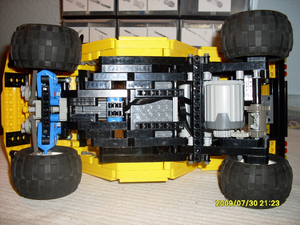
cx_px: 150
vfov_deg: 37.7
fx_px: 329
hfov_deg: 49.0
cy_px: 112
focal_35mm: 38
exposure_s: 1/45
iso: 100
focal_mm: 6.3
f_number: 2.8
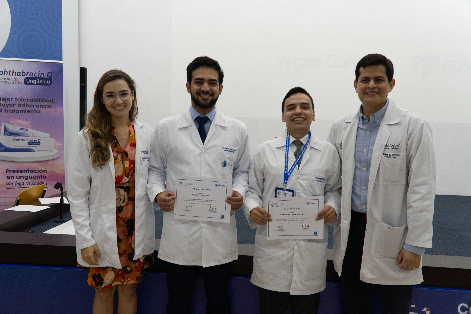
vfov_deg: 43.6
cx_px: 236
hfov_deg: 61.9
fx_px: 392
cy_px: 157
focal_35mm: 30
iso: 800
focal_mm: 20
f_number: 4
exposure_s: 1/160
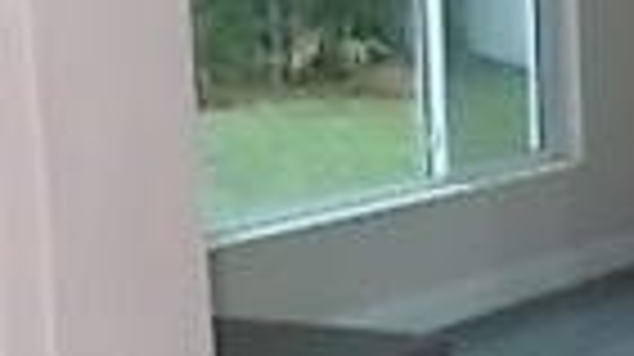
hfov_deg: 15.4
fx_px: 2167
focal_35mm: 129
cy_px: 243
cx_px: 935
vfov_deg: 9.4
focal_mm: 4.6
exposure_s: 1/25
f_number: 3.2
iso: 200
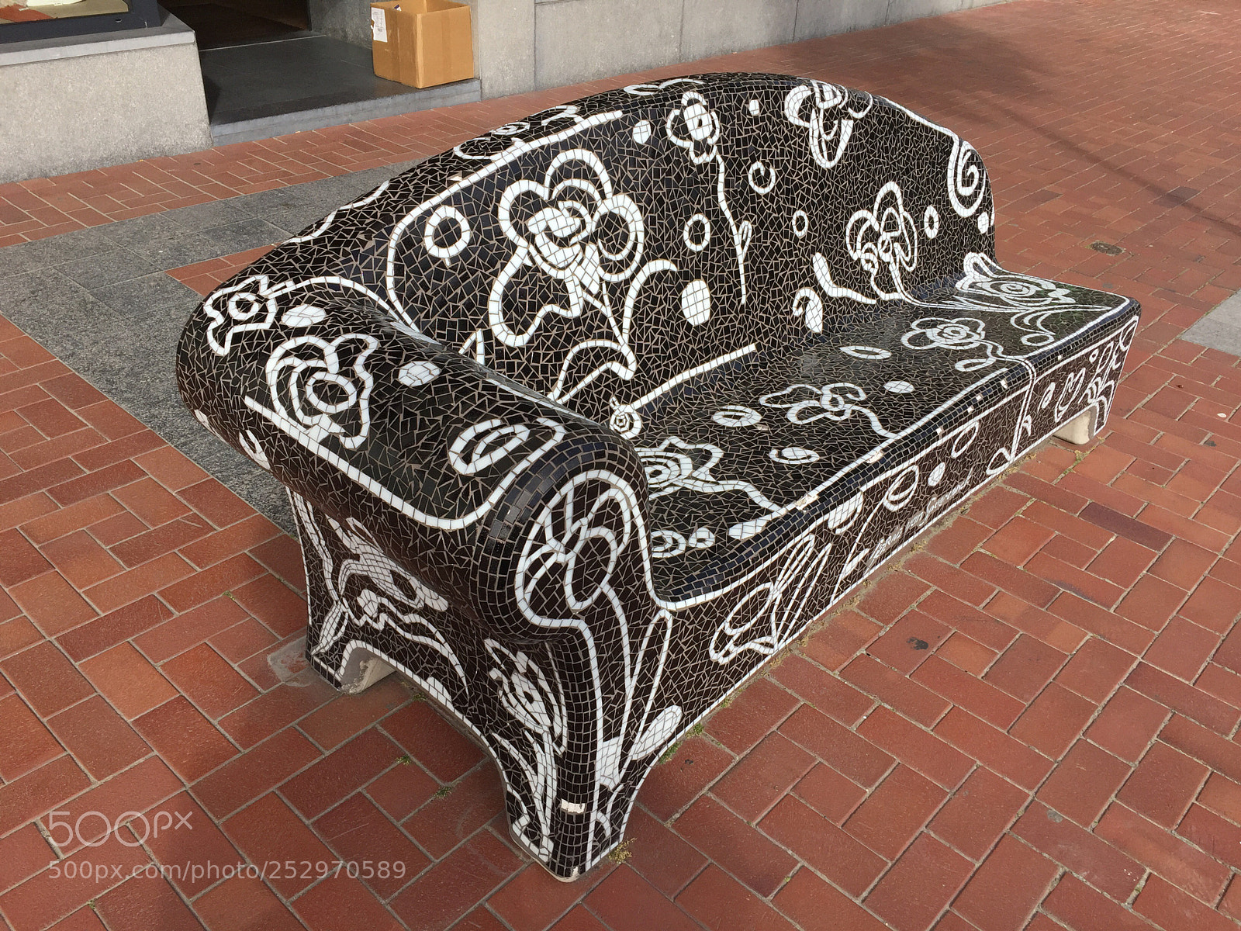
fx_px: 1040
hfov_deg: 61.7
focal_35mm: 29
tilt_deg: -31.1
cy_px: 466
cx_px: 620
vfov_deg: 48.2
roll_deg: -3.7
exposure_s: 1/1412
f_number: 2.2
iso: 32
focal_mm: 4.15
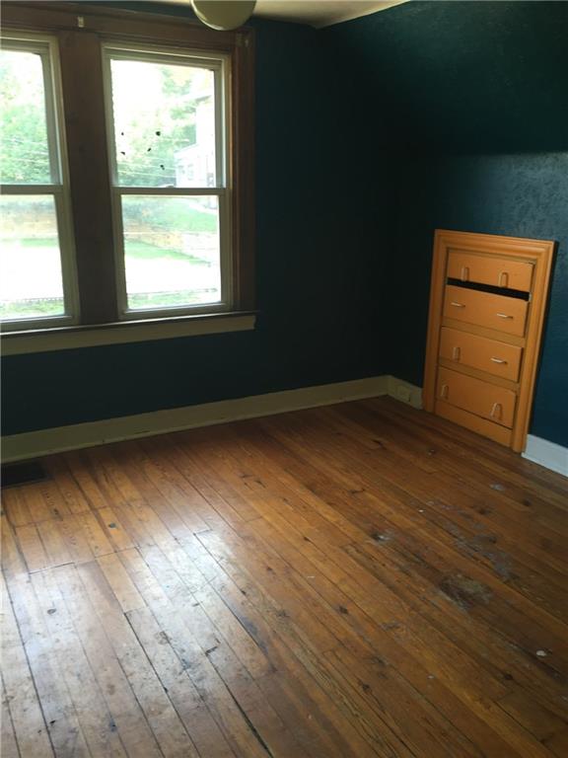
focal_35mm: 29
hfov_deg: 48.2
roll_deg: +0.1
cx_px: 284
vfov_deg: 61.7
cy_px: 379
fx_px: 634
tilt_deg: -16.8
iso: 40
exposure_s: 1/30
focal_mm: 4.15
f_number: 2.2
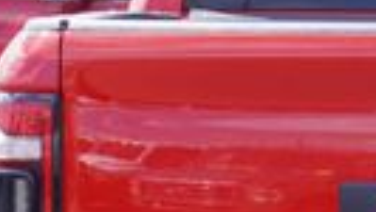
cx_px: 571
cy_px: 291
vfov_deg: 3.4
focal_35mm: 357
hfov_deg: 6.0
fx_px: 3557
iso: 100
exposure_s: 1/100
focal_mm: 47
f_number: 7.1
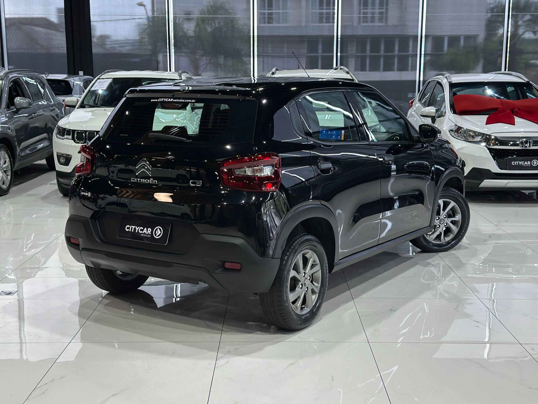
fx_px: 746
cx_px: 269
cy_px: 202
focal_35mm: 48
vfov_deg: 30.3
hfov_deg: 39.7
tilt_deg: -10.2
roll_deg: -0.1
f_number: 1.78
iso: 160
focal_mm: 6.86
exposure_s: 1/120
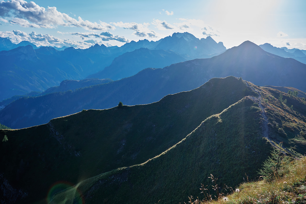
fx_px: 298
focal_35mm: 35
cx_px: 153
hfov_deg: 54.4
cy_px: 102
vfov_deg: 37.9
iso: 125
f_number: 3.2
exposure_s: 1/850
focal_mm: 23
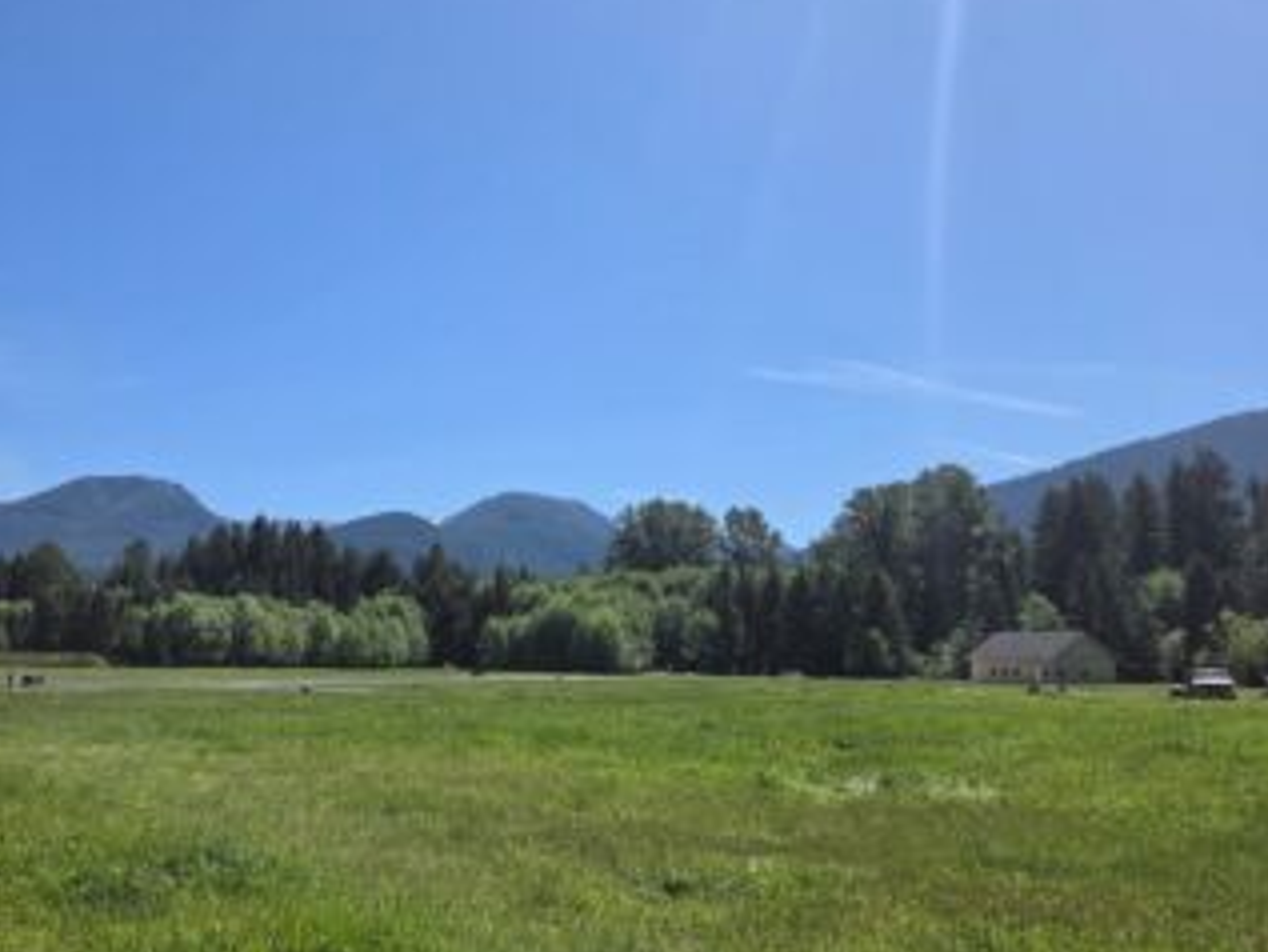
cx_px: 476
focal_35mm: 29
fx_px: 1063
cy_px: 508
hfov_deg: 60.8
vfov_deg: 48.2
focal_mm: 5.4
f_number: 1.8
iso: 80
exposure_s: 1/5595
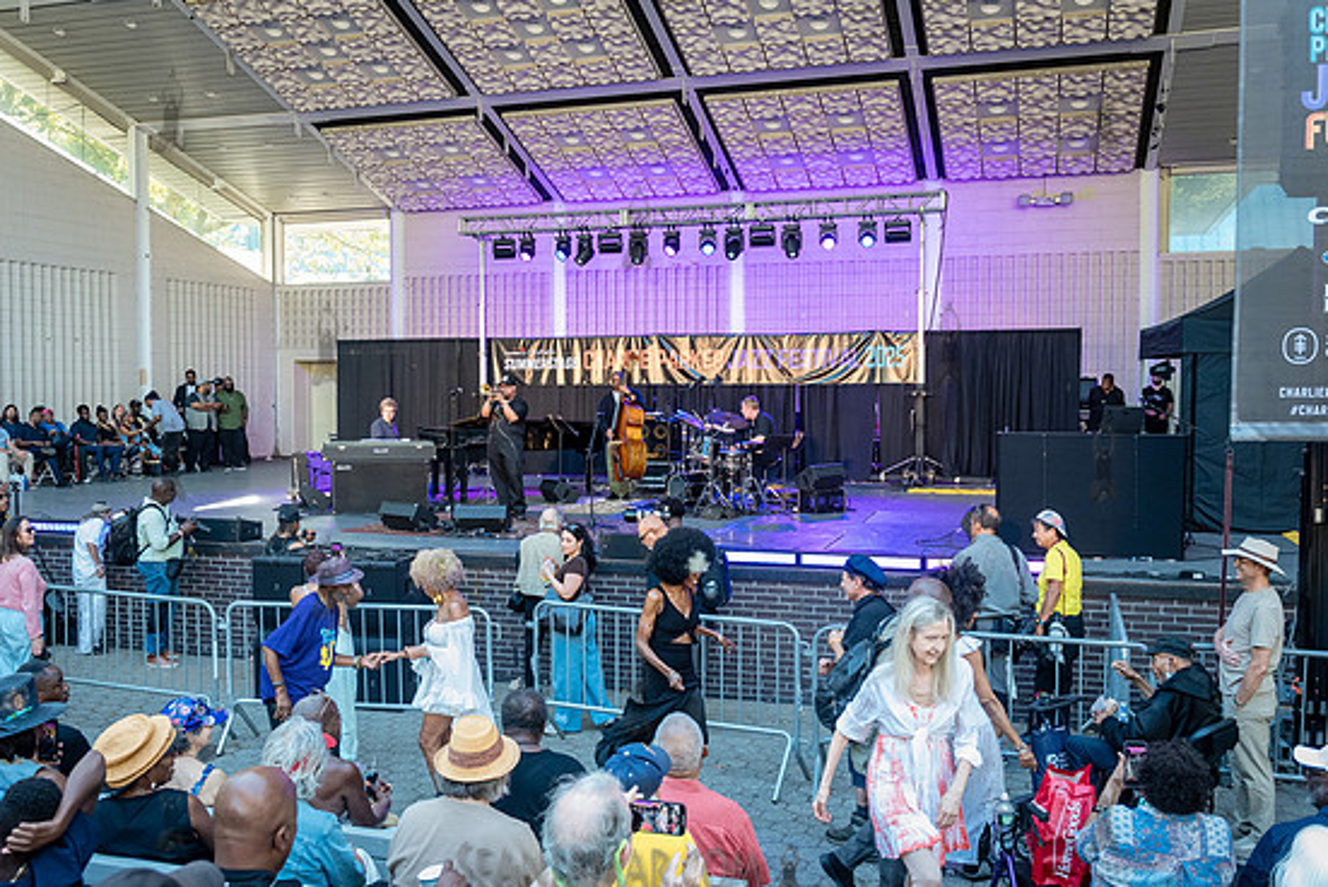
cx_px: 636
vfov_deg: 40.0
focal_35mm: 33
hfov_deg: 57.2
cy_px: 459
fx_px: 1218
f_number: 4
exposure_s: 1/400
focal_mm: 31
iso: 3200
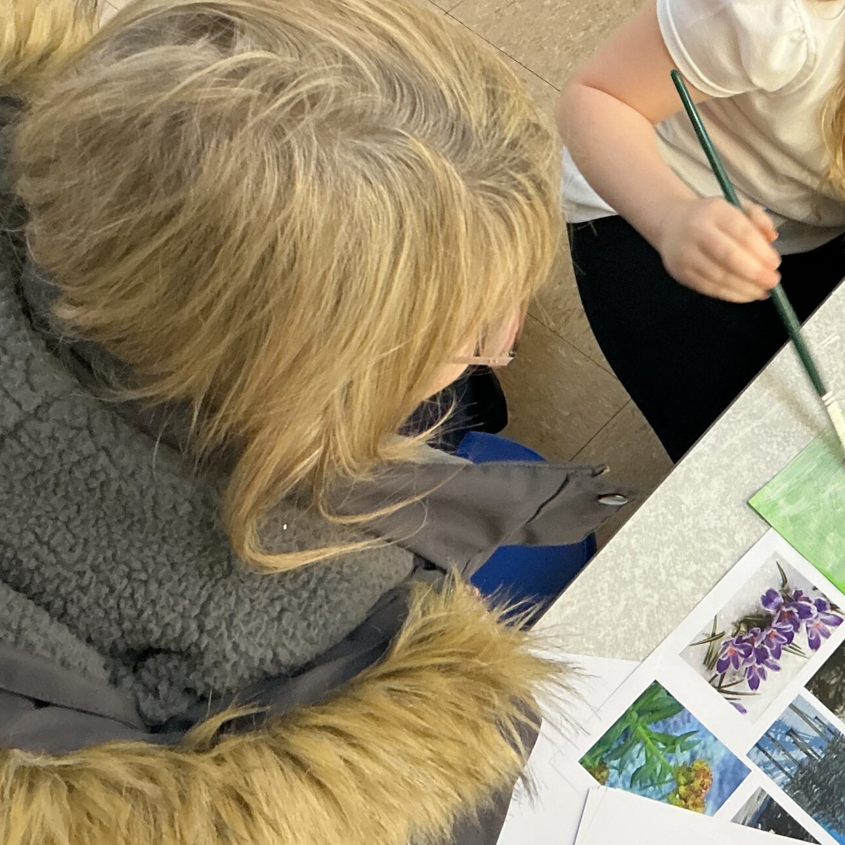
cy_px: 261
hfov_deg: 31.8
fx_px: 1408
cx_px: 760
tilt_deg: -55.6
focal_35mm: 51
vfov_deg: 33.0
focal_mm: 3
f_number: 1.8
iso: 100
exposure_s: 1/50
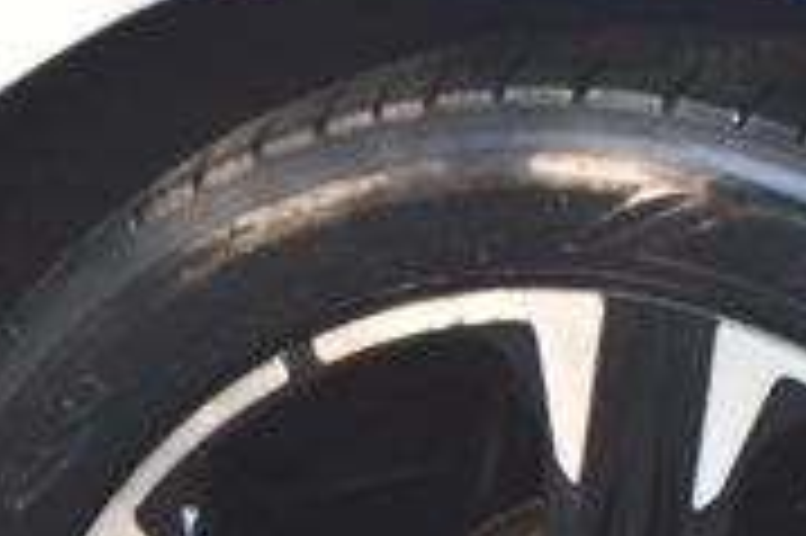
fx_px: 8656
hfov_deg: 5.3
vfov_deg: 3.5
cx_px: 572
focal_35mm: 387
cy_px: 822
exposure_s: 1/125
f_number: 4.8
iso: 800
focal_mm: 72
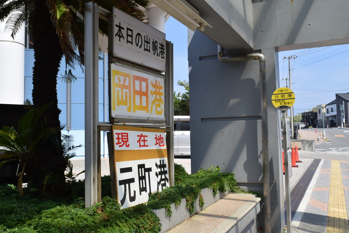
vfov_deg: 36.9
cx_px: 174
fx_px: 349
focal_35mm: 36
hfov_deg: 53.1
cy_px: 116
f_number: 25
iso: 100
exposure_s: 1/30
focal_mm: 24
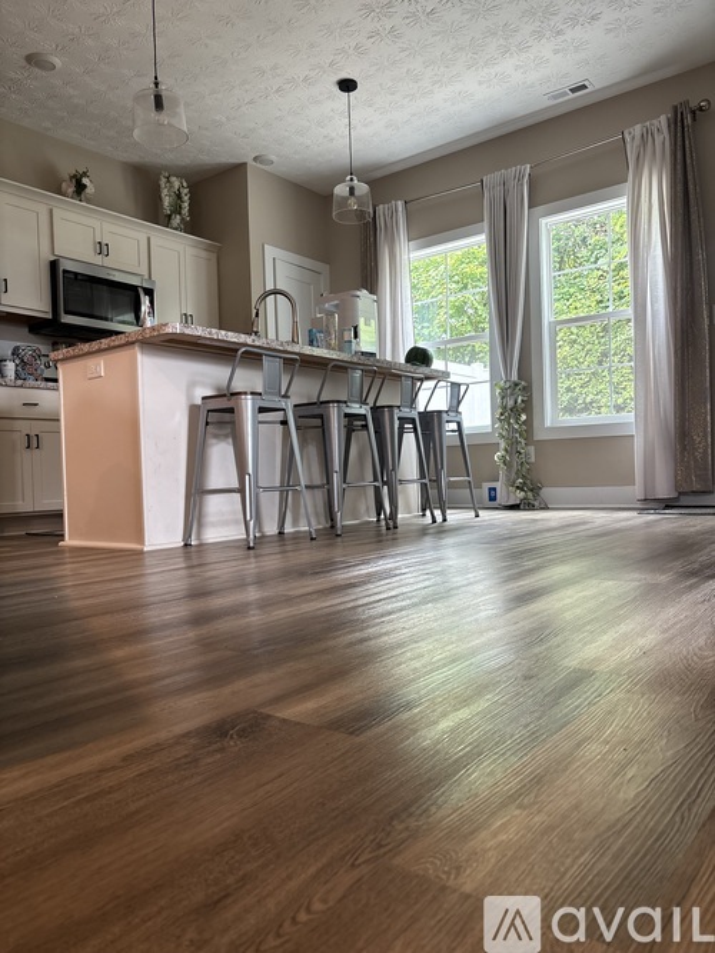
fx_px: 716
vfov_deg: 67.3
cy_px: 476
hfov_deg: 53.0
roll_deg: +1.7
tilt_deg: -1.1
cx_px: 358
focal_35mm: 26
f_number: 1.6
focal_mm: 5.96
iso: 125
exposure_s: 1/60
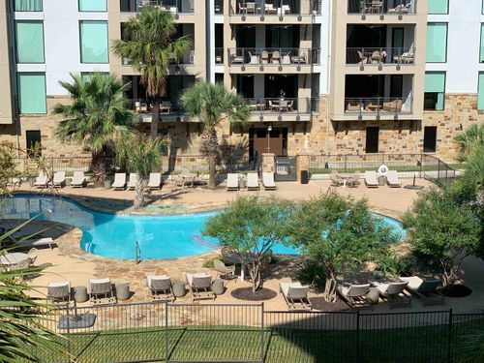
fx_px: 727
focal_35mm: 52
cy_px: 182
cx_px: 242
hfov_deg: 36.8
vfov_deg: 28.0
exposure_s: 1/1229
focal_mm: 6
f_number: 2.4
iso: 16
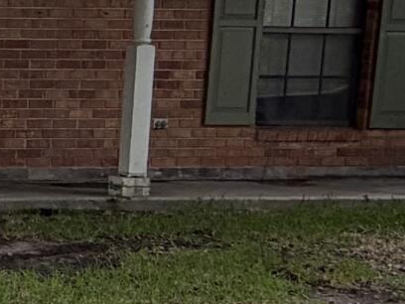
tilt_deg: -8.6
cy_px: 212
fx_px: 1205
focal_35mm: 103
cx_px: -393
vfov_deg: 14.3
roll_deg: -0.2
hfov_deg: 15.4
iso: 50
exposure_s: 1/273
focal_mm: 2.22
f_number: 2.2
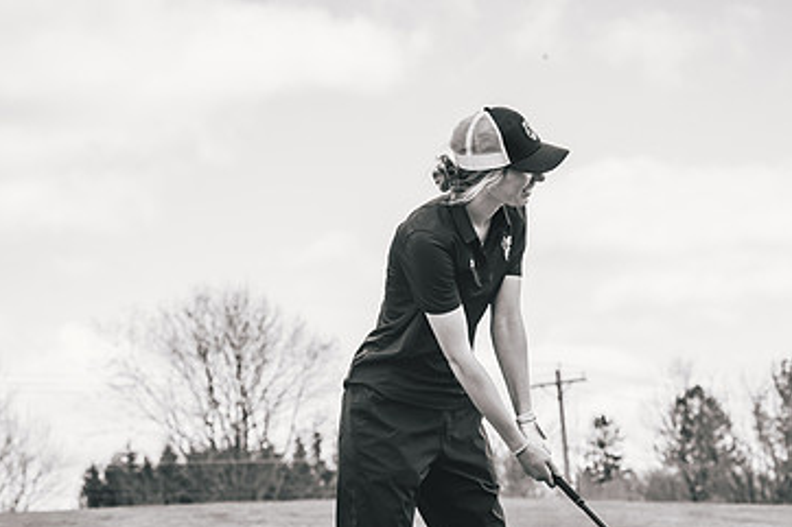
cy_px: 388
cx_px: 490
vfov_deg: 8.7
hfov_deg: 13.0
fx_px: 3474
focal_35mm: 158
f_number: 6.3
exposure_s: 1/1000
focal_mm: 95
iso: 640
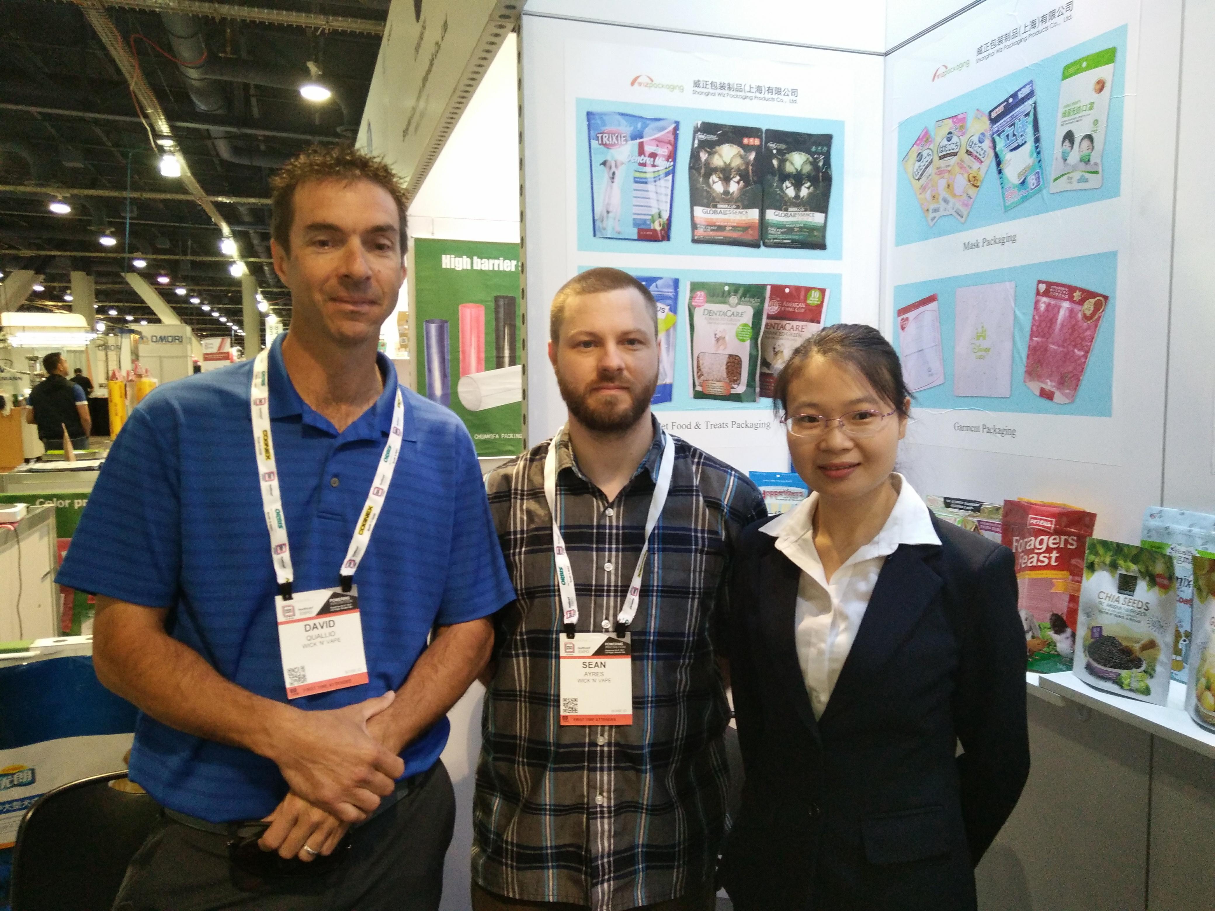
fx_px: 737
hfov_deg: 79.0
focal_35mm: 21
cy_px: 456
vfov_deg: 63.4
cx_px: 608
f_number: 2.2
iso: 230
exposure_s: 1/33.3
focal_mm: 3.66
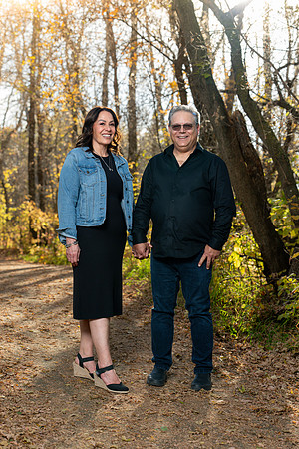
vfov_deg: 33.4
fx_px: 747
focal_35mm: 60
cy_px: 224
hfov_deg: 22.6
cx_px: 150
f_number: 3.5
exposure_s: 1/160
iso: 400
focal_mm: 60
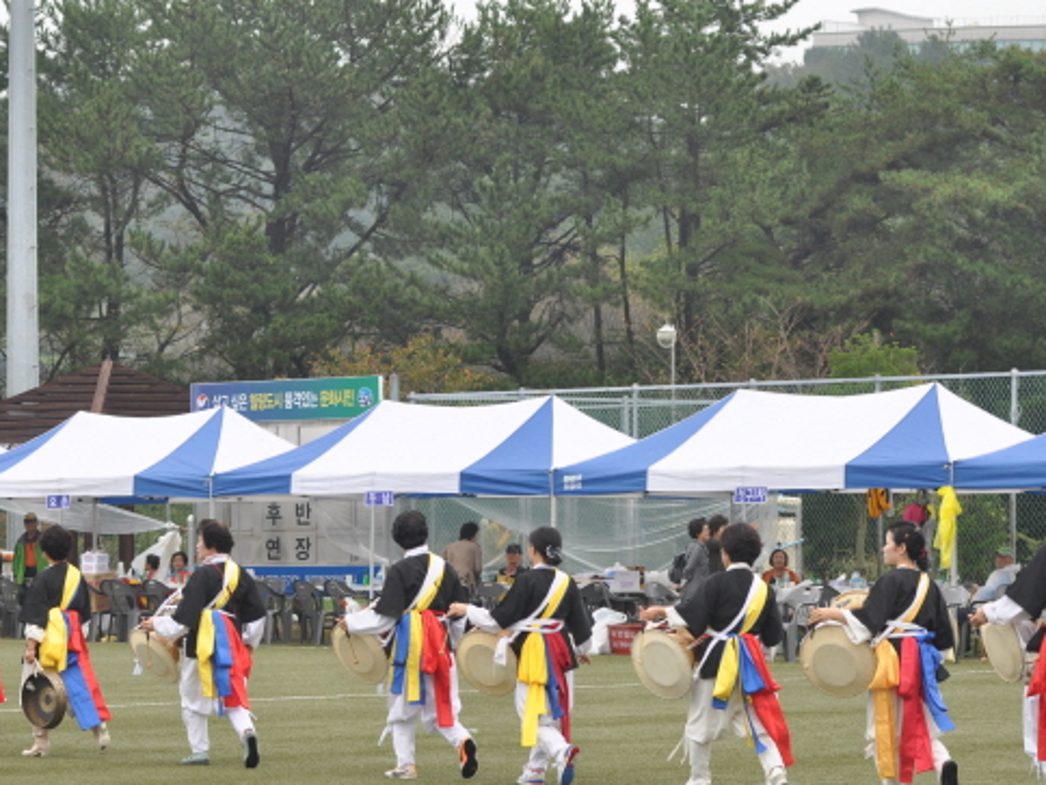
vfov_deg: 6.7
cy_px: 449
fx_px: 6678
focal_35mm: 221
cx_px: 432
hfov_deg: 9.0
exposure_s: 1/500
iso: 200
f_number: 5.6
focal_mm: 116
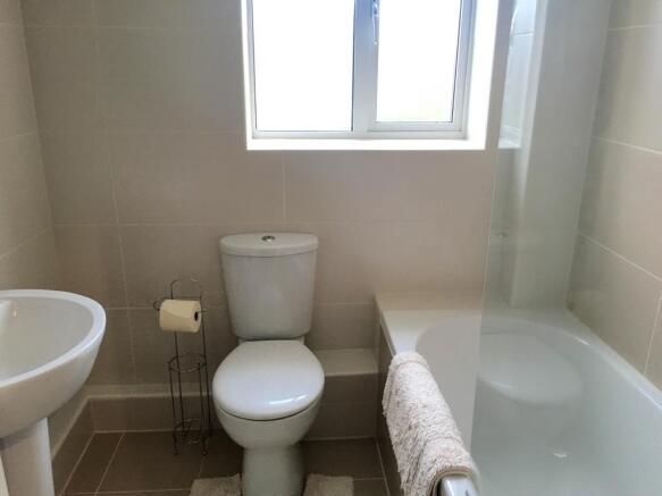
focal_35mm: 29
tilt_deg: -17.0
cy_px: 248
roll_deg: -0.8
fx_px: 554
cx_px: 331
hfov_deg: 61.7
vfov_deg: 48.2
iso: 64
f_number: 2.2
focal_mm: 4.15
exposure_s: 1/33
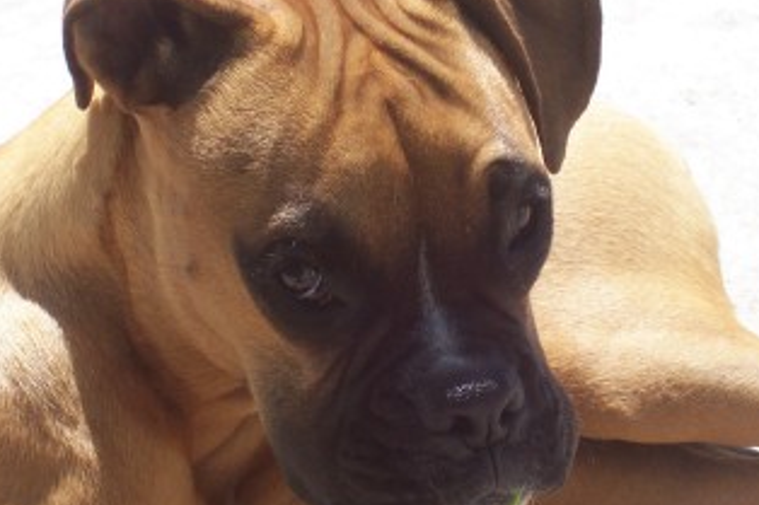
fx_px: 3097
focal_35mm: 147
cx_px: 467
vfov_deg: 9.3
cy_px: 346
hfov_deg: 14.0
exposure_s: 1/350
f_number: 4.8
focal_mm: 16.8
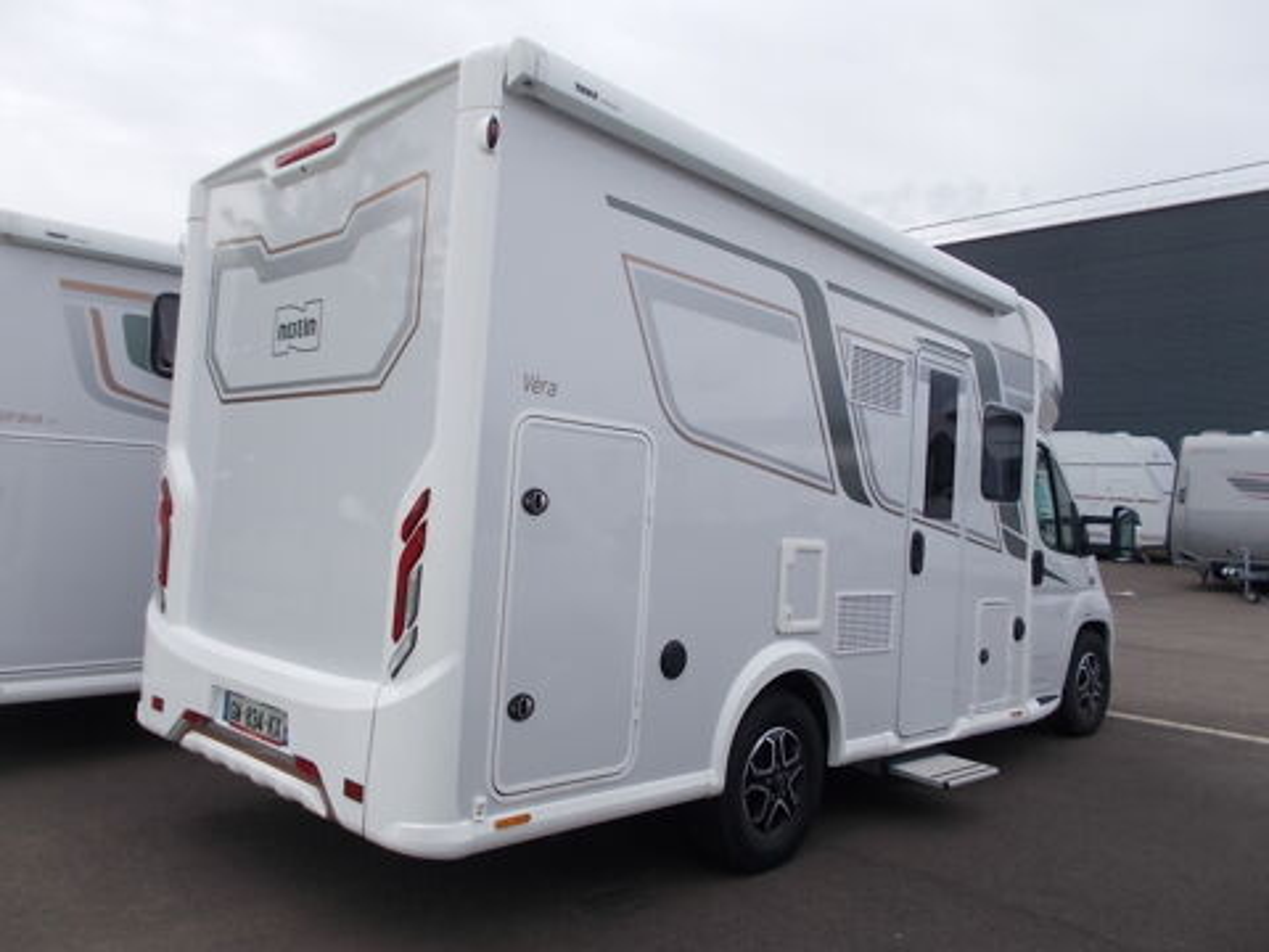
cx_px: 634
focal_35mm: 26
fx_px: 953
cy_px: 476
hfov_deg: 67.3
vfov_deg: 53.1
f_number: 8
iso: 80
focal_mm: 4.6
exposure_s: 1/125
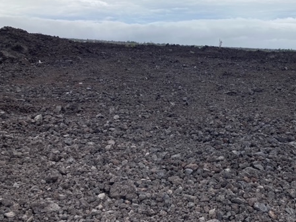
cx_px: 205
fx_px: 342
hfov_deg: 45.8
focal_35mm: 40
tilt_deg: -6.3
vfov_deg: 35.9
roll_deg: +0.9
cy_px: 98
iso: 20
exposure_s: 1/2558
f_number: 1.8
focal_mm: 3.99
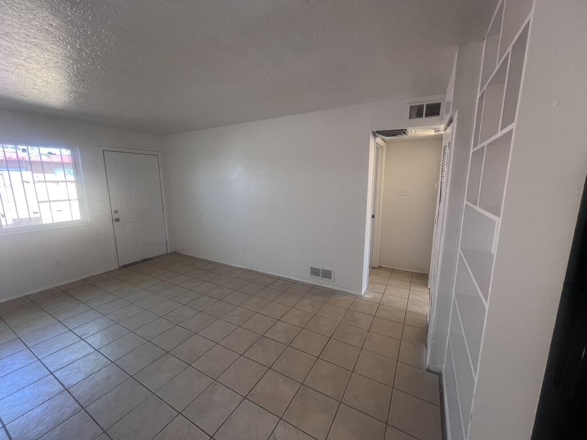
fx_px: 220
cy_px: 220
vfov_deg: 89.9
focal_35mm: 13
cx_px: 294
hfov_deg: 106.2
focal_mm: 1.57
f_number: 1.8
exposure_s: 1/60
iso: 125
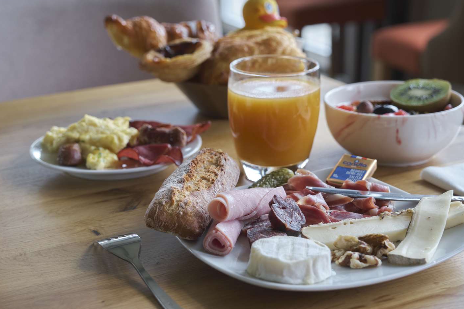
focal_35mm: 66
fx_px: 851
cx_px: 223
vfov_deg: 20.6
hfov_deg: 30.5
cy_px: 160
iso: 400
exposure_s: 1/60
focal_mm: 41.1
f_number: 4.5
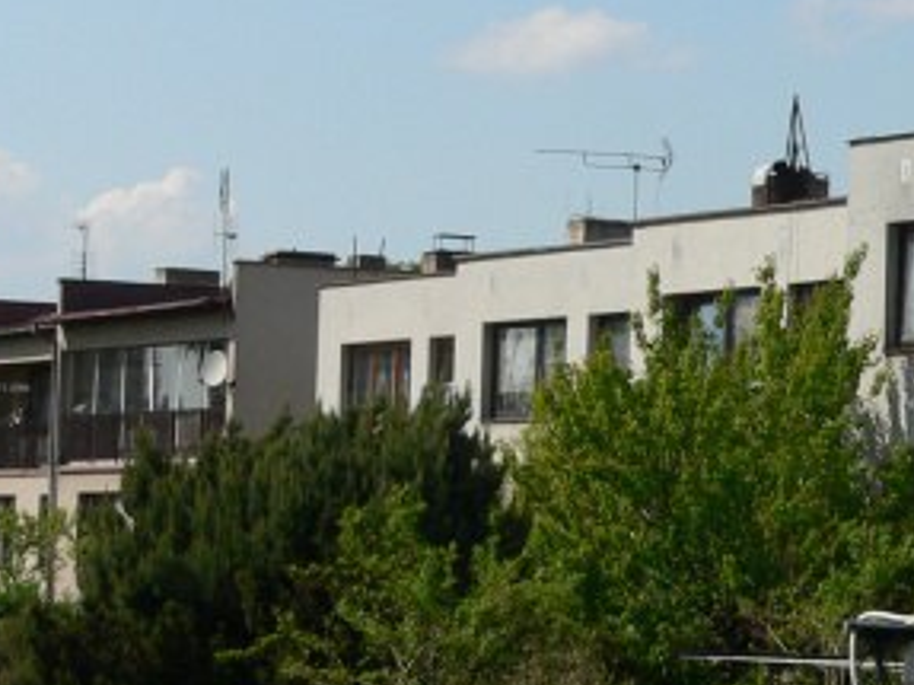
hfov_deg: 11.6
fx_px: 4487
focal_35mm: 170
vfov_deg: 8.7
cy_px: 315
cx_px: 774
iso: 80
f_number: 5.6
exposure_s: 1/500
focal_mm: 10.2
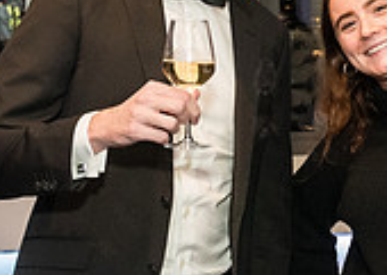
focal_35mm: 111
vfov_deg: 12.9
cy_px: 82
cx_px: 367
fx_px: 1219
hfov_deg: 17.7
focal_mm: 27
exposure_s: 1/160
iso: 4000
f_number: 4.5
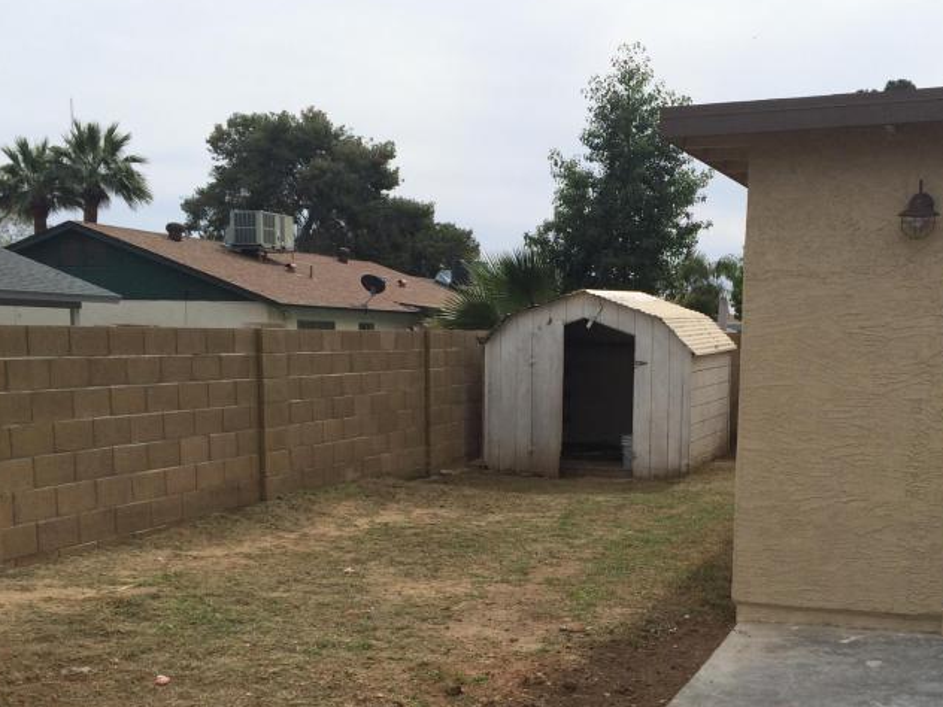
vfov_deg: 30.5
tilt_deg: -8.5
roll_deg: -0.6
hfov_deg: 40.2
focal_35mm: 47
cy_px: 504
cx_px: 583
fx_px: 1280
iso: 32
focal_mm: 4.15
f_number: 2.2
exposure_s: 1/2933
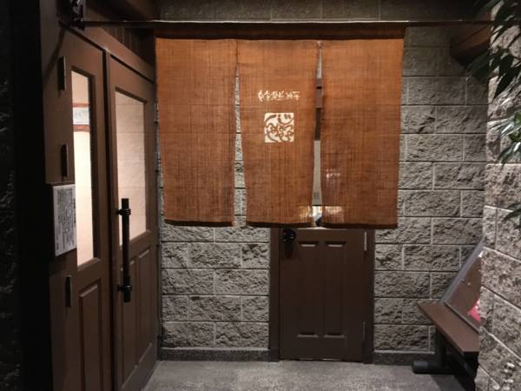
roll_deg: -0.1
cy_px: 196
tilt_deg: -2.1
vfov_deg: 48.2
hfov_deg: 61.7
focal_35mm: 29
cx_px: 260
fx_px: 436
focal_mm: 4.15
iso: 800
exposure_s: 1/15
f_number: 2.2
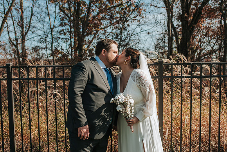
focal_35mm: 36
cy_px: 76
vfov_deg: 36.5
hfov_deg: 52.5
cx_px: 114
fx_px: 230
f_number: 3.5
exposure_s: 1/1250
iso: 160
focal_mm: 35
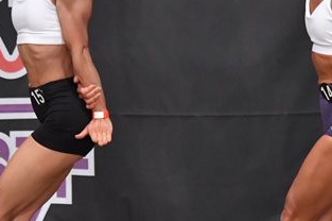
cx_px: 108
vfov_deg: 2.1
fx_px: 6163
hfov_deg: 3.1
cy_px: 117
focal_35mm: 669
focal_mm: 180
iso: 5000
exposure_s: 1/400
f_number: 5.6
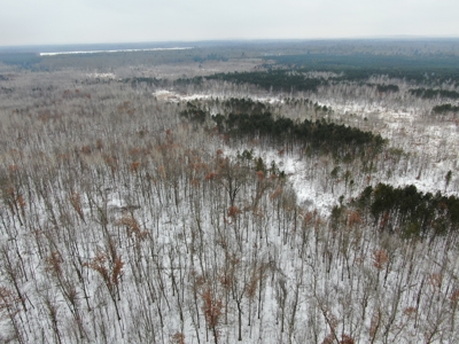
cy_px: 172
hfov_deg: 71.6
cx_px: 230
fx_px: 318
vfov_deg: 56.8
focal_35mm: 24
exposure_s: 1/120
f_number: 2.8
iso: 100
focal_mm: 4.39
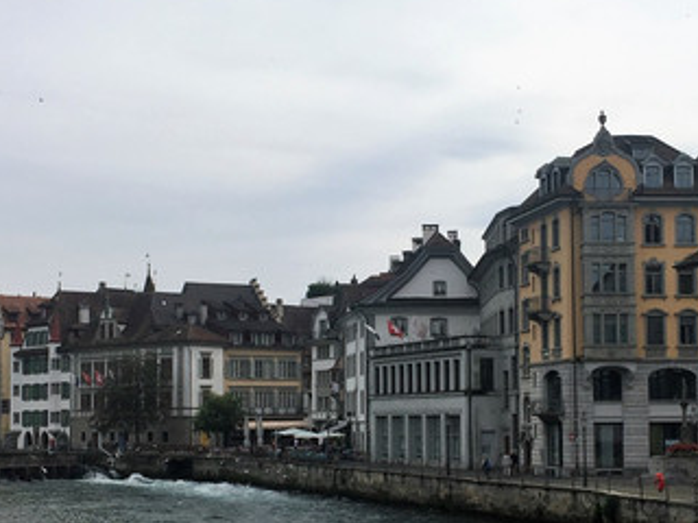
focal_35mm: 58
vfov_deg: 25.0
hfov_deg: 33.2
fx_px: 1170
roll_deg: +0.5
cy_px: 368
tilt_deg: +3.1
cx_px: 360
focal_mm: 4.15
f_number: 2.2
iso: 32
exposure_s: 1/2475
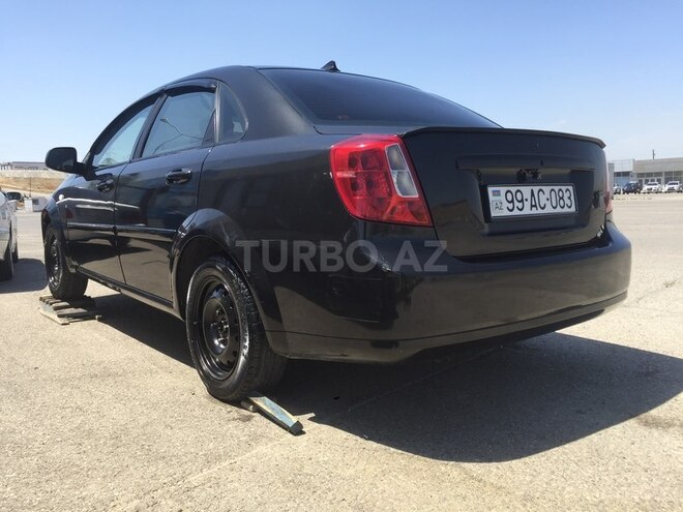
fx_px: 572
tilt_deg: -6.3
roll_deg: +1.8
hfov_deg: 61.7
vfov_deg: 48.2
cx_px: 342
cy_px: 256
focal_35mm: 29
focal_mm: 4.15
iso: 32
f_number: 2.2
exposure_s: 1/1068
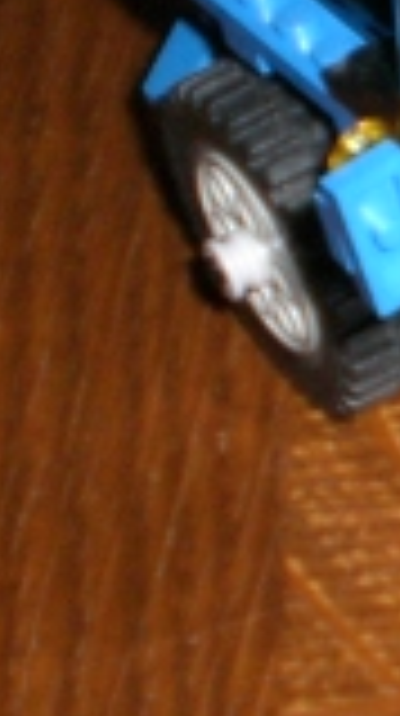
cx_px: 1218
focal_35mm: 167
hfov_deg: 6.6
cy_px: 459
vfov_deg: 12.9
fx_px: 3161
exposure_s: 1/60
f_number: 3.1
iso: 200
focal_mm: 6.3
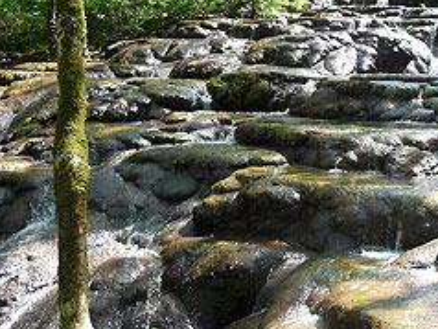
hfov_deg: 35.5
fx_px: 671
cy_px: 125
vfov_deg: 27.5
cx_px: 320
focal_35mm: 53
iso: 100
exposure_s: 1/160
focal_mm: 4.7
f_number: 3.3
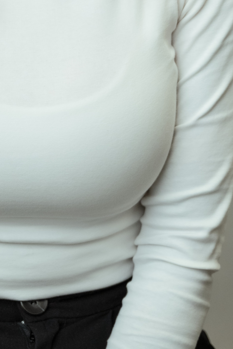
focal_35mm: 150
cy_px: -92
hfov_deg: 9.1
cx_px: 18
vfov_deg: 13.3
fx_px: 1456
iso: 640
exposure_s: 1/250
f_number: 4
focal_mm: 47
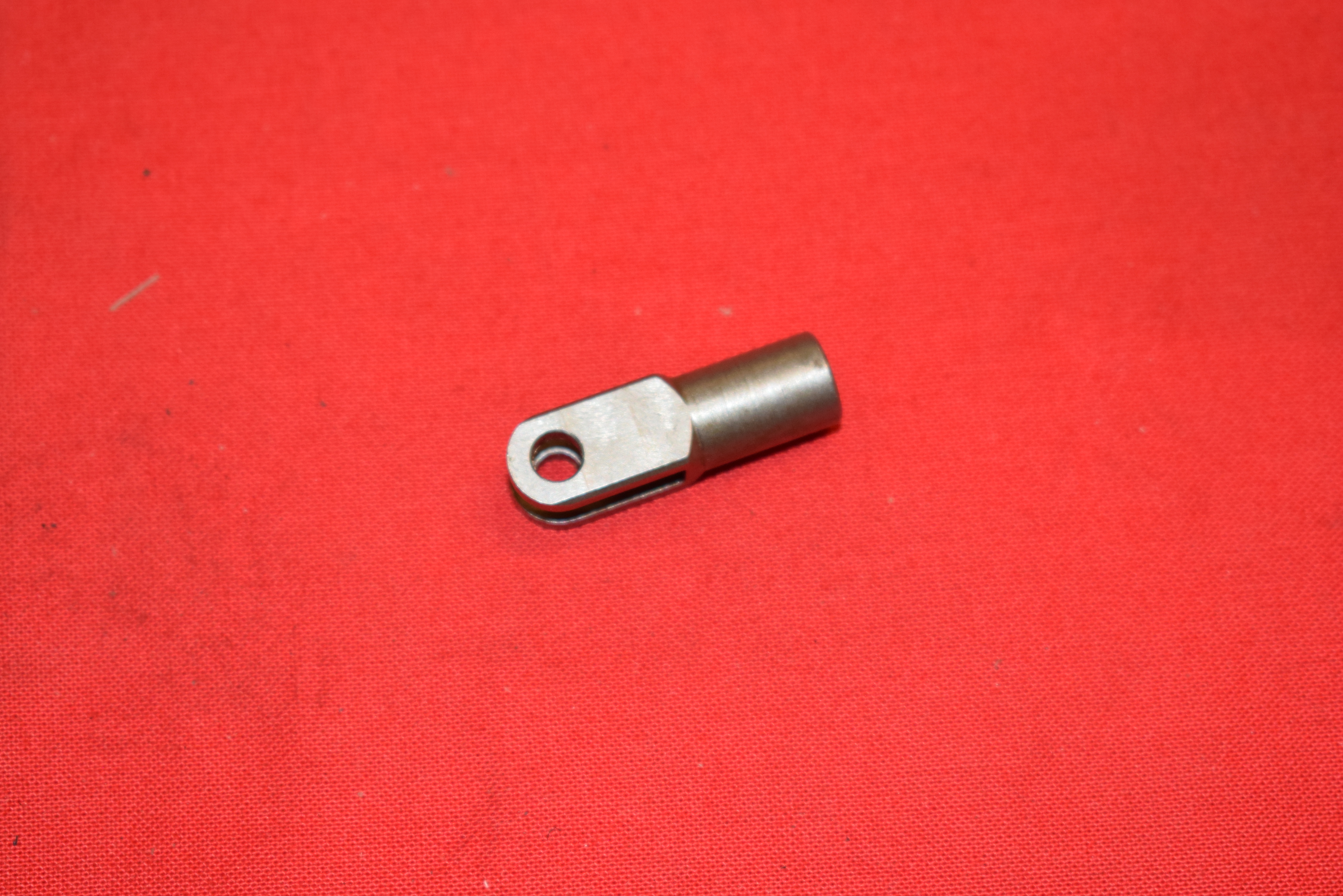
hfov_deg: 24.6
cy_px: 448
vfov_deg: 16.6
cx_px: 672
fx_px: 3078
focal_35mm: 82
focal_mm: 55
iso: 800
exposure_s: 1/100
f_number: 5.6
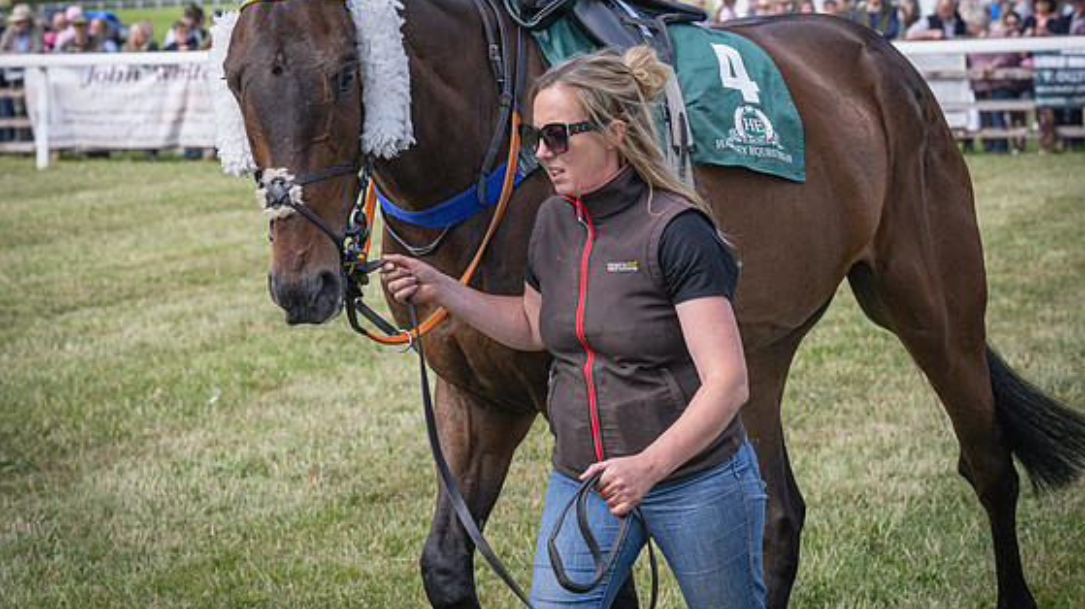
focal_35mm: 133
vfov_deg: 9.1
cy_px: 246
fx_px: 3825
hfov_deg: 16.1
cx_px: 435
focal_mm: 70
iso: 400
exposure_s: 1/1600
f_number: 5
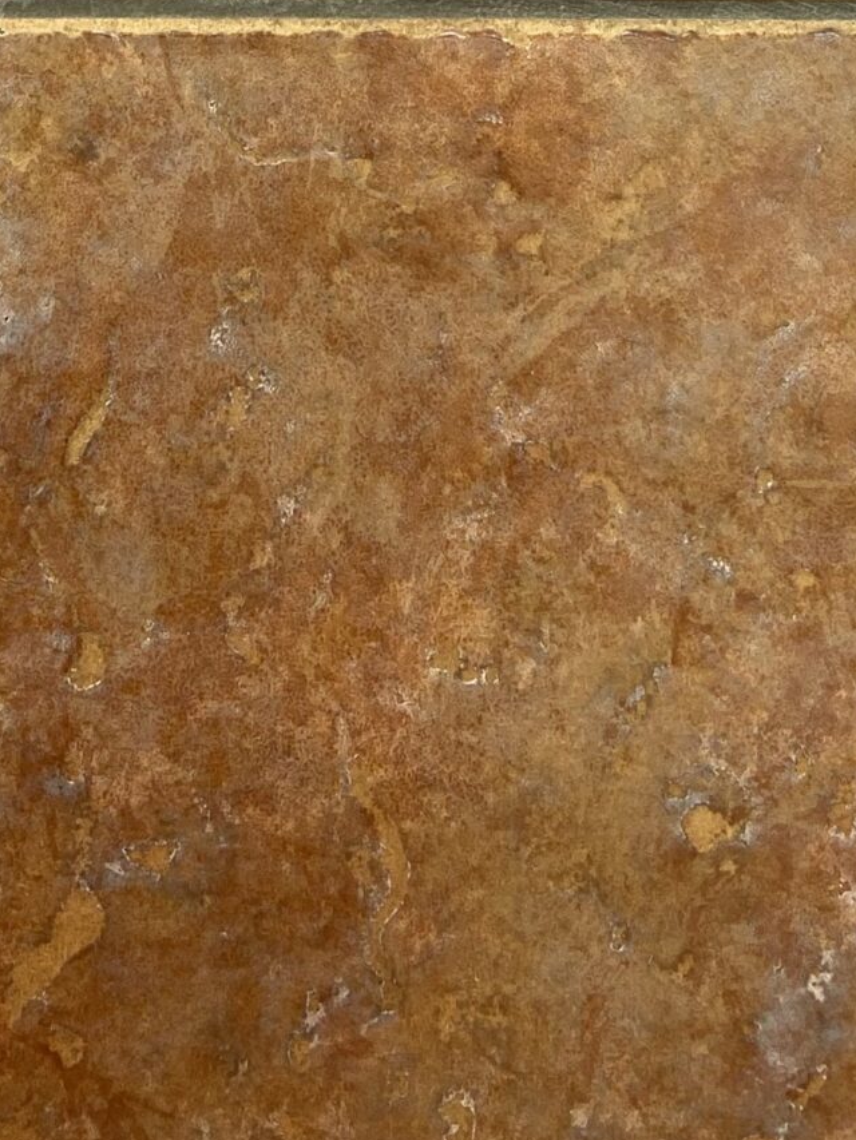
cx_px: 249
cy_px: -392
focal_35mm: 78
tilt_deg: -88.6
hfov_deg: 18.8
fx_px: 2571
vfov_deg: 22.1
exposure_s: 1/125
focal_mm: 4.25
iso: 32
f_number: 1.8
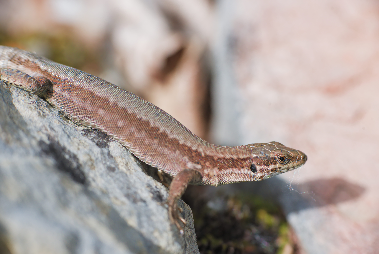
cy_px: 127
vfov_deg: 13.1
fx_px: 1106
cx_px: 190
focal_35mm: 105
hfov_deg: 19.4
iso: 560
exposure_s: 1/640
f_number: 9
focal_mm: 105
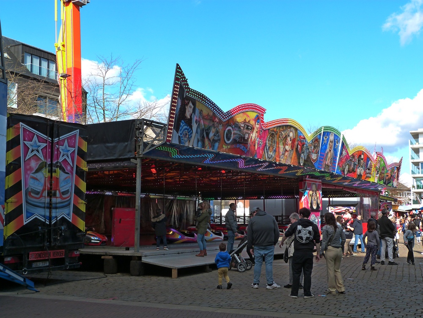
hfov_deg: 41.2
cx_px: 212
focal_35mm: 46
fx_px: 562
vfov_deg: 31.5
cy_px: 159
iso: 160
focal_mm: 8.3
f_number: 5
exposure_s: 1/200
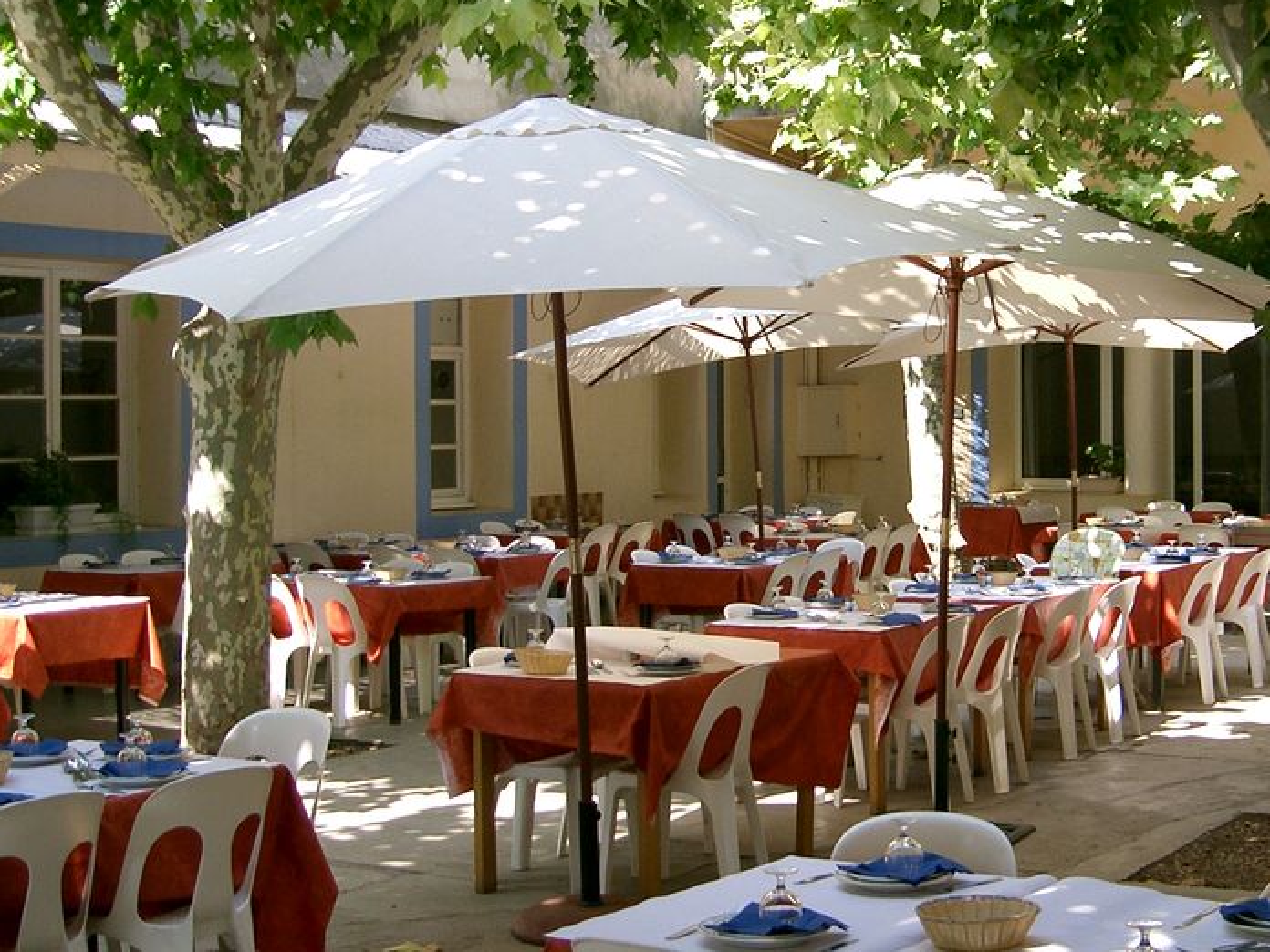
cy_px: 469
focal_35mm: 56
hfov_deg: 34.0
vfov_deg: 26.1
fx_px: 2055
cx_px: 869
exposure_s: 1/320
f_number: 2.8
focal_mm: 8
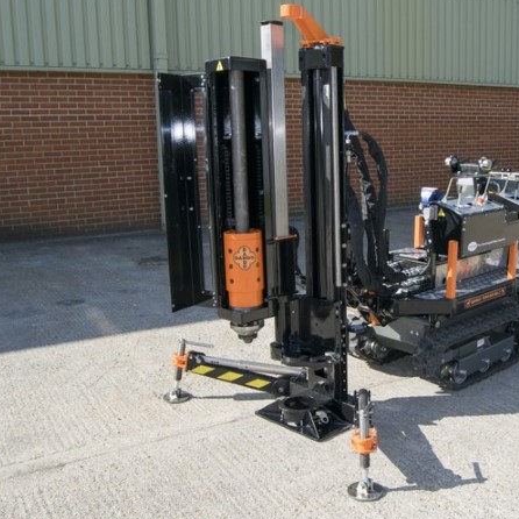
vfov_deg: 44.9
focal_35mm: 37
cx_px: 372
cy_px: 254
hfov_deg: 43.8
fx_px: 628
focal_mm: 18
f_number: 8
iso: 100
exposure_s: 1/200
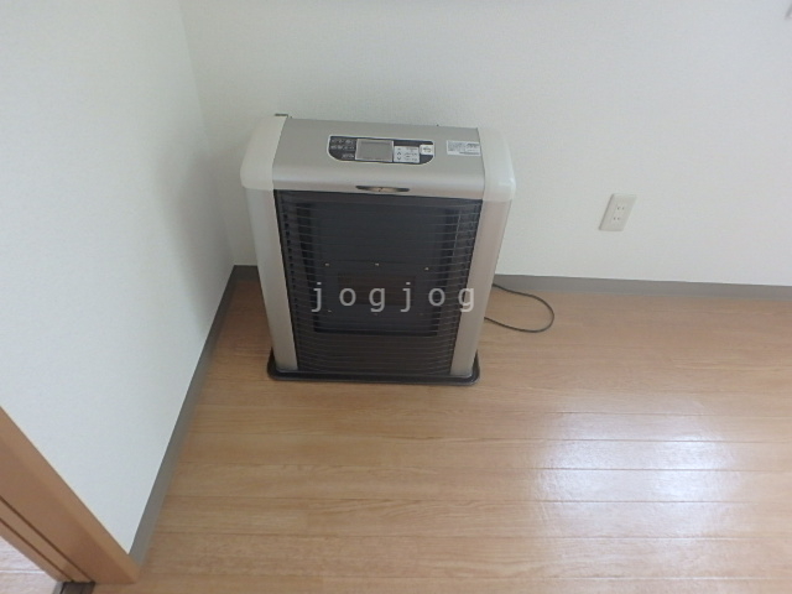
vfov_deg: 63.4
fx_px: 480
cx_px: 396
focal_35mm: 21
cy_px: 297
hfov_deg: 79.0
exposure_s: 1/30
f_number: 3.5
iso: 400
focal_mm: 3.7
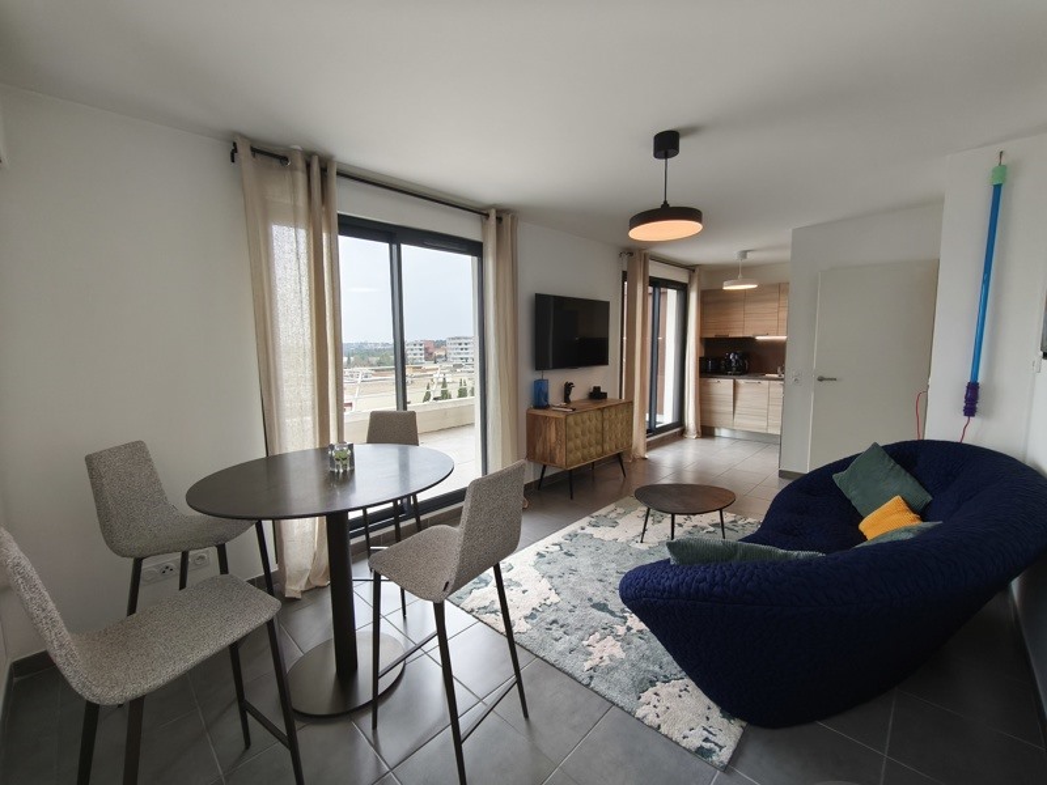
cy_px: 392
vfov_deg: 81.7
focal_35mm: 15
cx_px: 524
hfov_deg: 98.2
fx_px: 454
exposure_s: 1/50
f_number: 2.2
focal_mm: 1.91
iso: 160
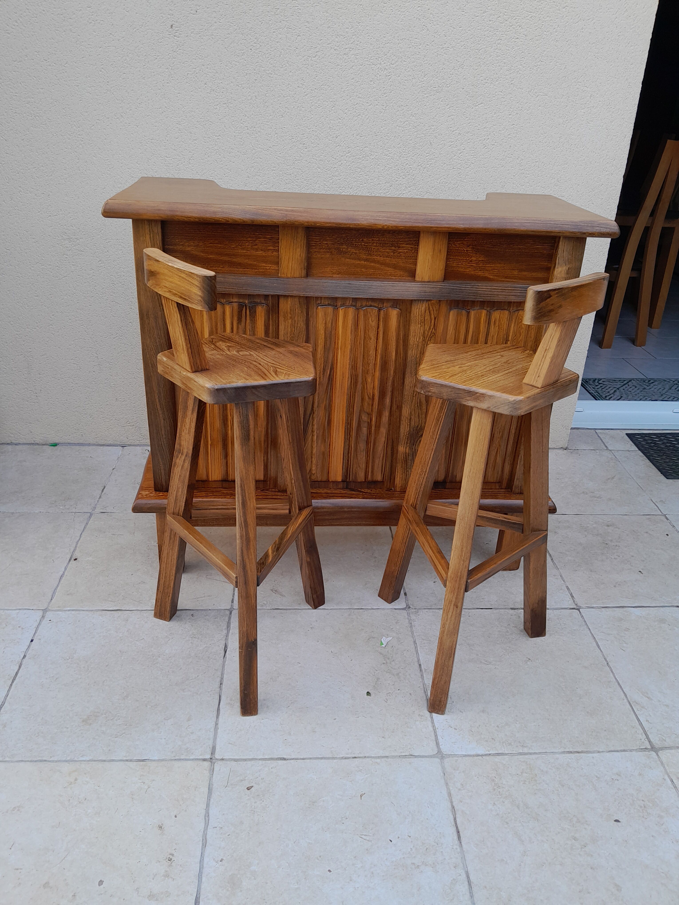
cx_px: 340
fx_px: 680
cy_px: 452
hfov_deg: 53.1
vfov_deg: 67.3
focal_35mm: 26
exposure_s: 1/120
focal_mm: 3.98
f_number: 1.8
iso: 40
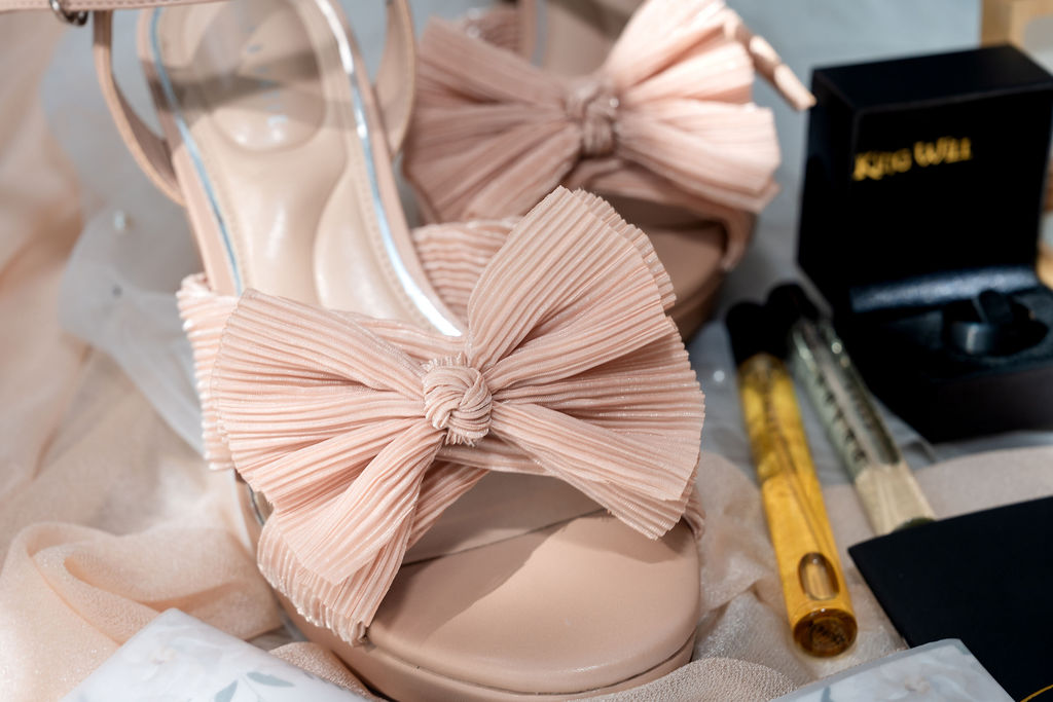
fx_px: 2048
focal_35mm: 70
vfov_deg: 19.5
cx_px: 526
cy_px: 351
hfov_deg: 28.8
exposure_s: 1/125
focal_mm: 70
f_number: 8
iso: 320
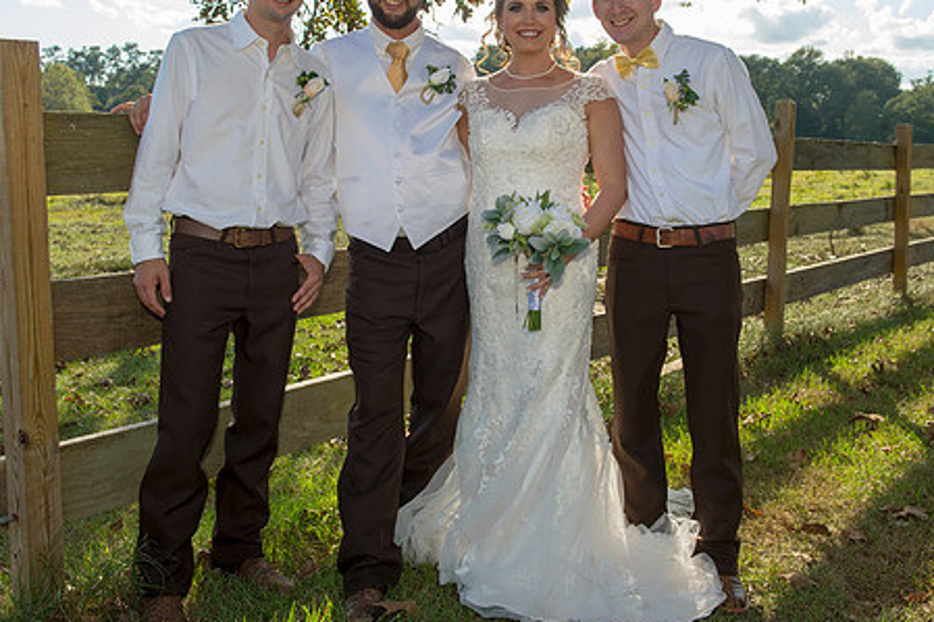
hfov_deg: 48.5
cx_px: 478
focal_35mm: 40
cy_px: 268
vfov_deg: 33.3
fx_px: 1037
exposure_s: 1/400
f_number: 6.3
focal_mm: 31
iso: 200
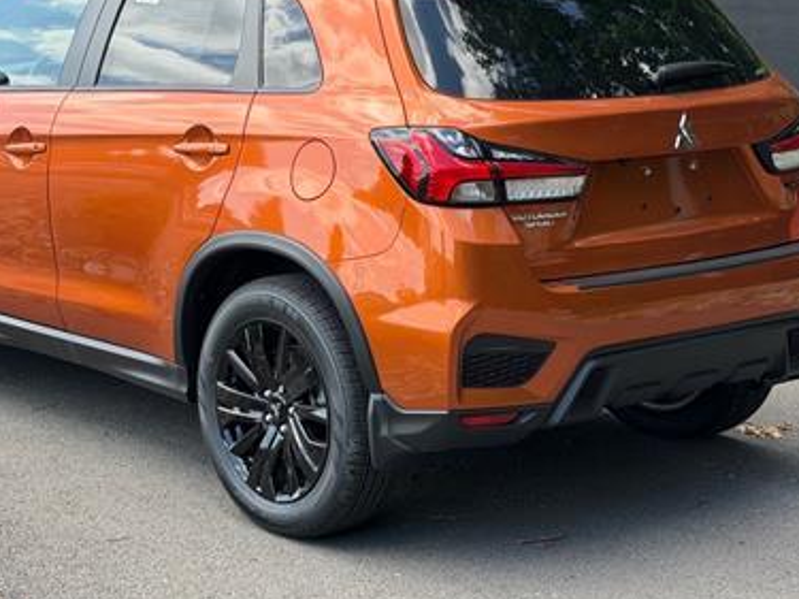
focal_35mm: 82
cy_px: 217
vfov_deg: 17.9
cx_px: 268
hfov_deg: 23.7
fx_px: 1892
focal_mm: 6.76
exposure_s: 1/1027
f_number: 1.78
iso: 80
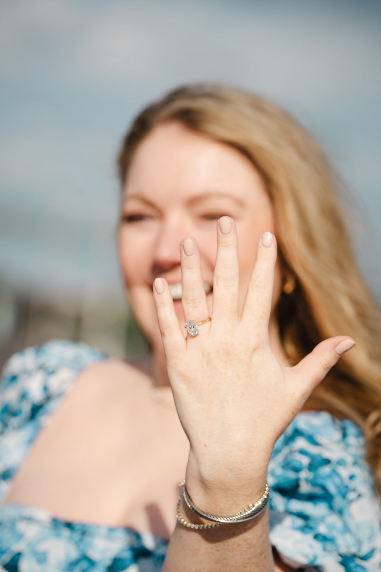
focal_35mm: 200
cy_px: 286
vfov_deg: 10.3
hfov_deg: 6.9
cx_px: 190
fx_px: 3175
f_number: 5.6
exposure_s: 1/1000
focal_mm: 200
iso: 100
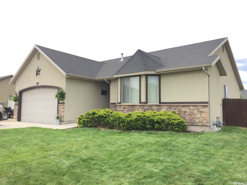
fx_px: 207
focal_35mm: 29
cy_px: 92
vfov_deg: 48.2
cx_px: 124
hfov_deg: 61.7
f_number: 2.2
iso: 32
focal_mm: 4.15
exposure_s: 1/471
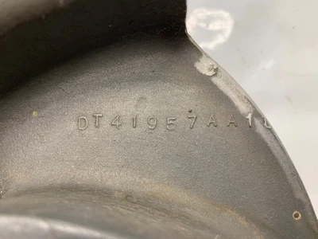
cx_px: 159
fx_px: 239
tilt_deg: -84.5
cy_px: 120
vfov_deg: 53.1
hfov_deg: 67.3
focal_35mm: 26
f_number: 1.8
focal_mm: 4.25
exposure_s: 1/81
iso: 100
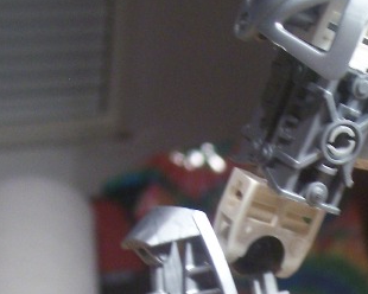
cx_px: 335
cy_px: 353
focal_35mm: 128
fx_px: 1394
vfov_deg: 11.8
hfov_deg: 14.9
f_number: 3.4
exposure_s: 1/15
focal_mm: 8.6
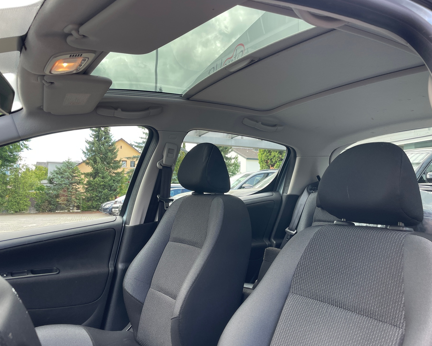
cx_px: 228
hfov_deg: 62.2
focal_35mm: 28
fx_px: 358
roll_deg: -0.4
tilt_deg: +4.1
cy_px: 177
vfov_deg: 51.5
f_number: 1.6
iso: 32
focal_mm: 4.2
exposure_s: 1/132
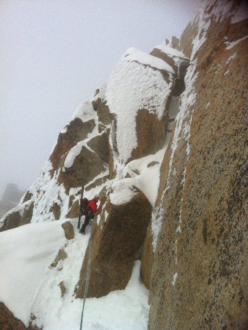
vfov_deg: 52.6
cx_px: 124
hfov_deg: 40.7
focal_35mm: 35
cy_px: 165
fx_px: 334
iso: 80
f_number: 2.8
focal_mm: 3.85
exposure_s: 1/887
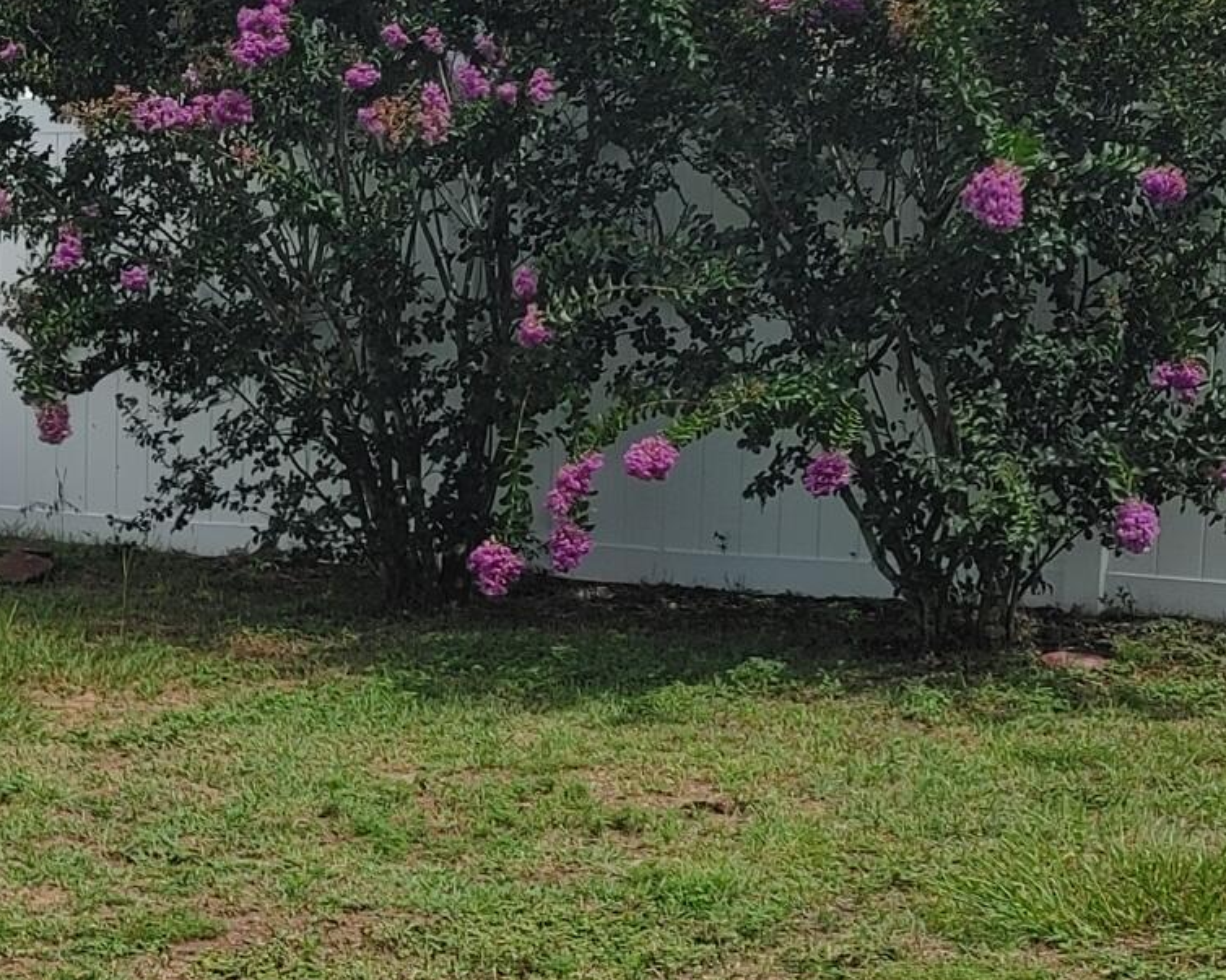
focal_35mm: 101
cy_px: 746
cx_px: -68
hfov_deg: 18.4
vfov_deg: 15.2
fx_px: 3664
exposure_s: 1/2703
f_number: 1.8
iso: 50
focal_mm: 5.58
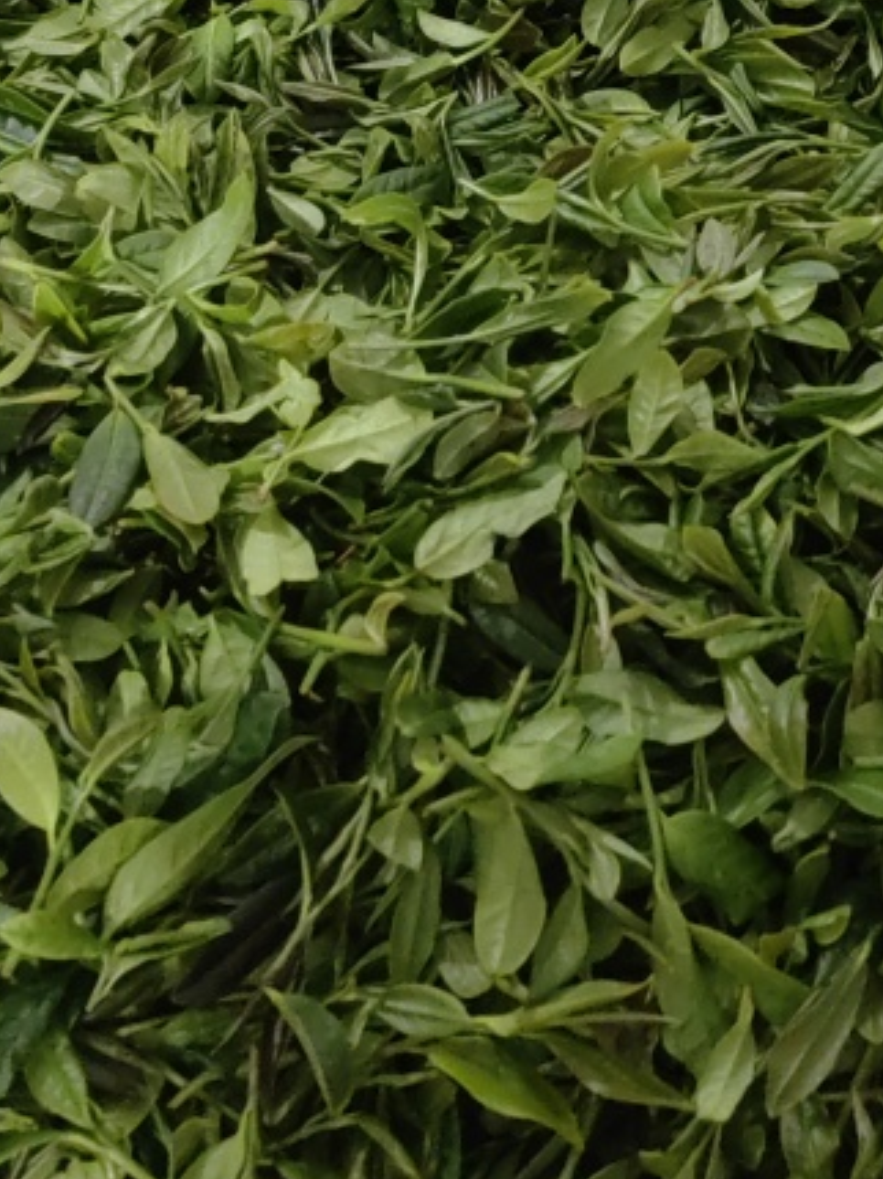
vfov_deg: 27.6
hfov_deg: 21.2
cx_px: 886
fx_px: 2281
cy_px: 56
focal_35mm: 67
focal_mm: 5.54
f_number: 1.8
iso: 1600
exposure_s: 1/14.3
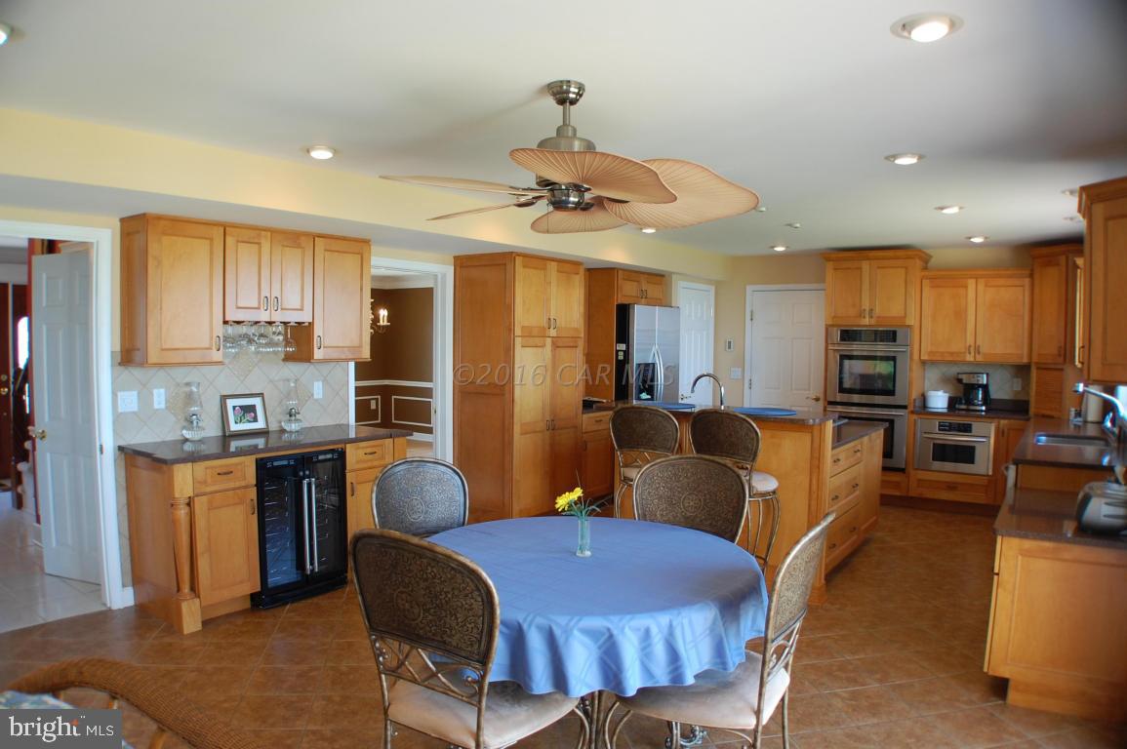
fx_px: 938
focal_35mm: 30
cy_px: 374
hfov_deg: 62.0
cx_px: 564
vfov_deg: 43.5
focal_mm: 20
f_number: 3.8
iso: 400
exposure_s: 1/50
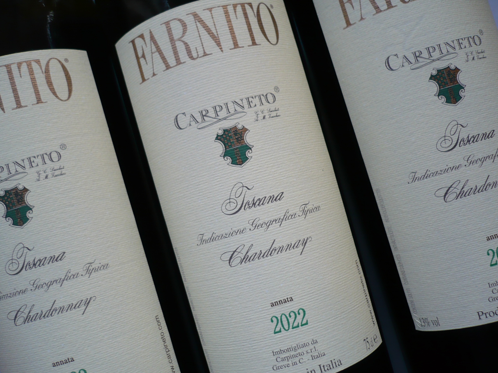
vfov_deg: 40.7
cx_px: 249
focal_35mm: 35
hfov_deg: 52.6
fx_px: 504
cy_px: 186
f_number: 2.8
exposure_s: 1/100
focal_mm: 5.8
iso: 100
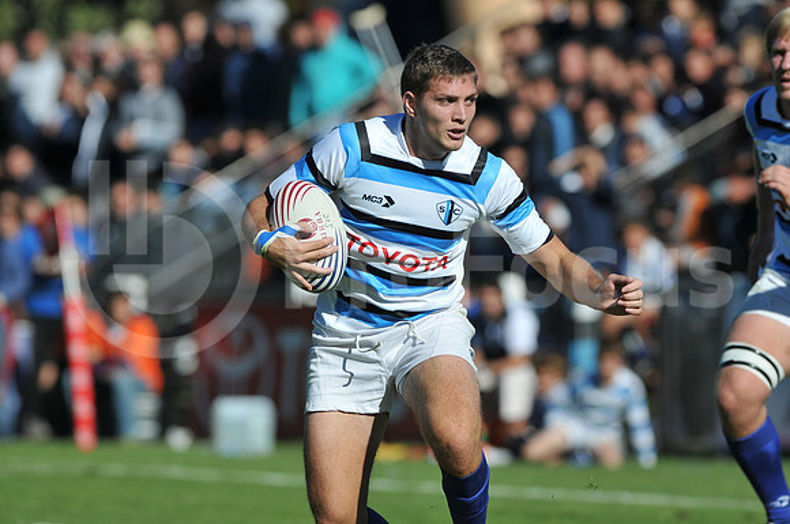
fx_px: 9861
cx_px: 395
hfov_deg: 4.6
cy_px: 262
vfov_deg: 3.0
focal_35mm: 450
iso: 200
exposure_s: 1/4000
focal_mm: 300
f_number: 3.5
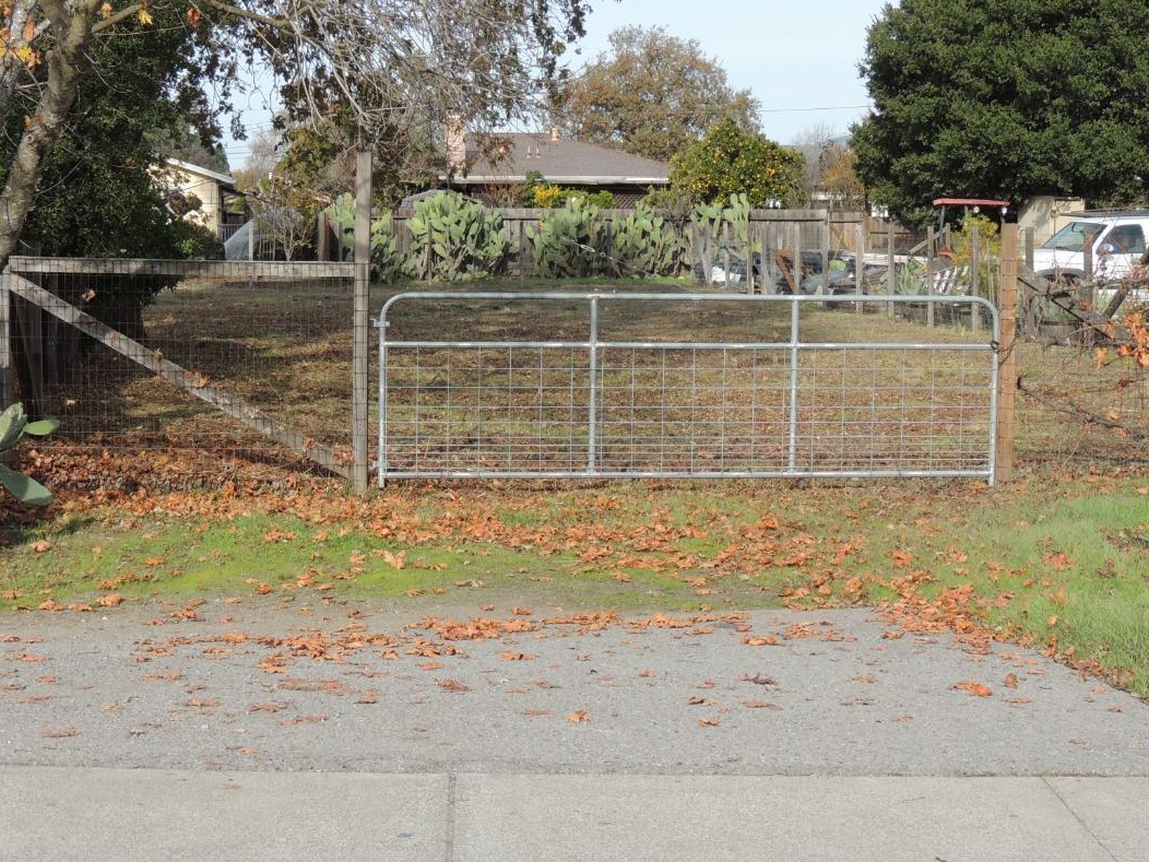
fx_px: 2224
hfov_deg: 29.0
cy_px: 277
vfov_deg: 21.8
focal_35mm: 67
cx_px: 519
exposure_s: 1/640
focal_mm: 8.3
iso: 100
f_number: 3.5
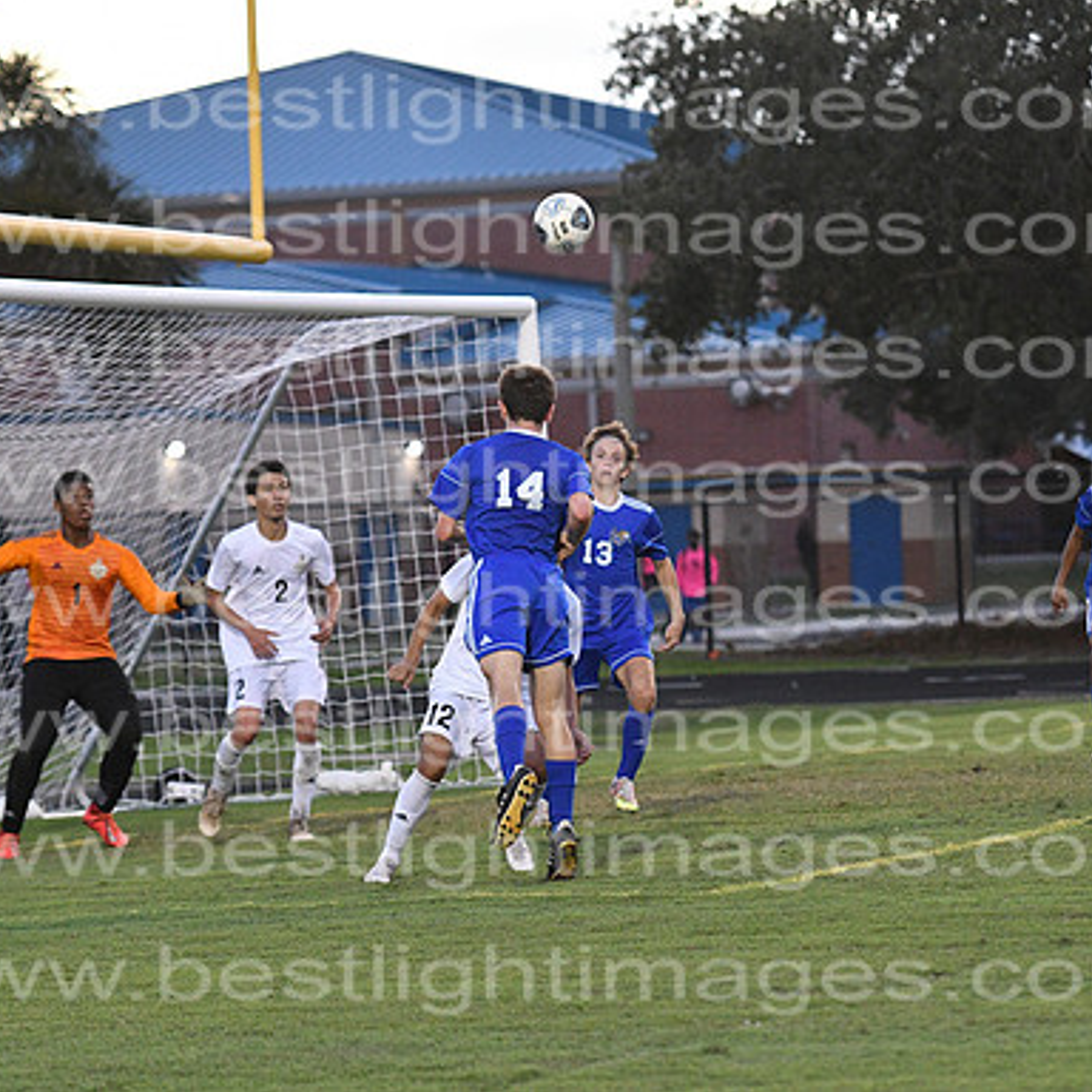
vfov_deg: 8.3
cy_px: 545
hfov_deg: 8.3
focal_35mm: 212
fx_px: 7566
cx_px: 532
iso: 3200
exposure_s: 1/800
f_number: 3.2
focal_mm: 110
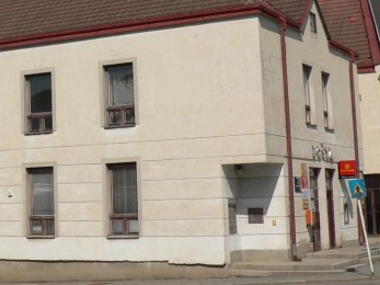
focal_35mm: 83
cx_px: 7
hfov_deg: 22.7
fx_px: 911
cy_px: 42
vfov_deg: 17.6
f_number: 5.6
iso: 80
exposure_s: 1/800
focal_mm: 6
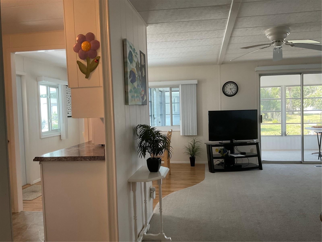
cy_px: 121
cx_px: 161
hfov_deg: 61.7
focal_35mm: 29
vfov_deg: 48.2
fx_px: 270
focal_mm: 3
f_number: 1.8
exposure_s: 1/60
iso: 80
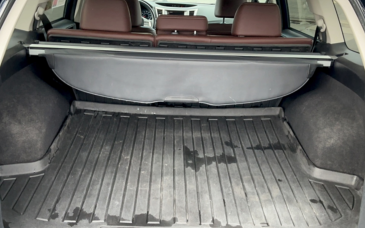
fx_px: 328
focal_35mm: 33
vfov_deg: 38.3
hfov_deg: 58.1
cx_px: 183
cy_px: 119
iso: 64
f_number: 1.8
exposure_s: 1/120
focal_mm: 3
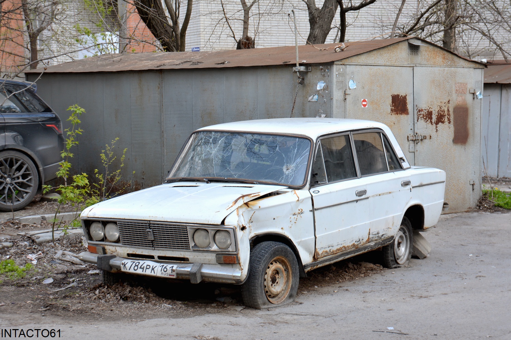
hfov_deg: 26.0
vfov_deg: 17.5
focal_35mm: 78
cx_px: 256
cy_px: 170
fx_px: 1106
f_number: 6.3
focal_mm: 52
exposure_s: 1/160
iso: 200
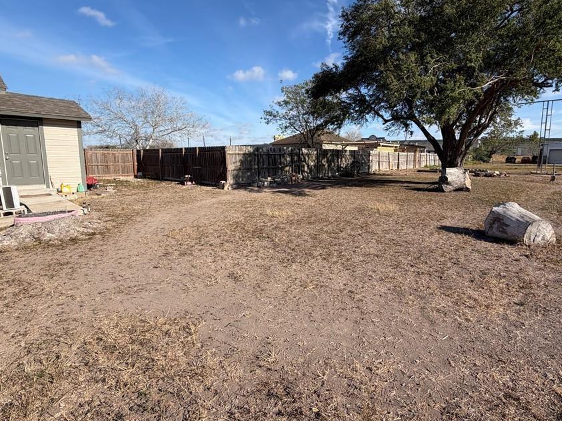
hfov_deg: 90.5
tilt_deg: -6.8
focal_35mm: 17
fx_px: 276
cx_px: 321
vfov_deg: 74.5
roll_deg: +0.1
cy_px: 190
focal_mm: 2.22
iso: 20
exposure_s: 1/830
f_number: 2.2
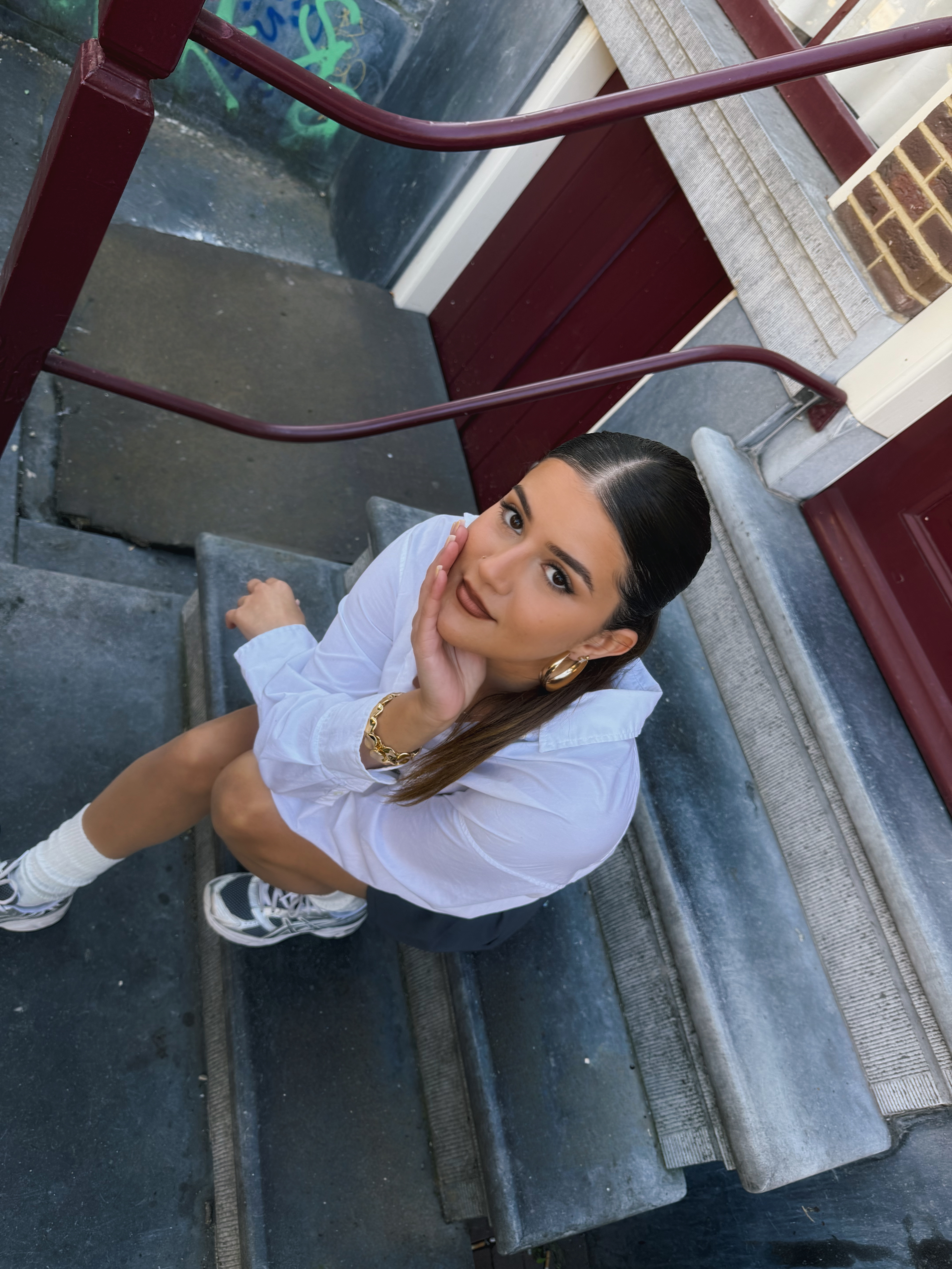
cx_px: 476
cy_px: 634
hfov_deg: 56.8
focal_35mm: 24
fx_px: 880
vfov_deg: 71.6
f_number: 1.78
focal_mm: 6.76
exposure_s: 1/233
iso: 64
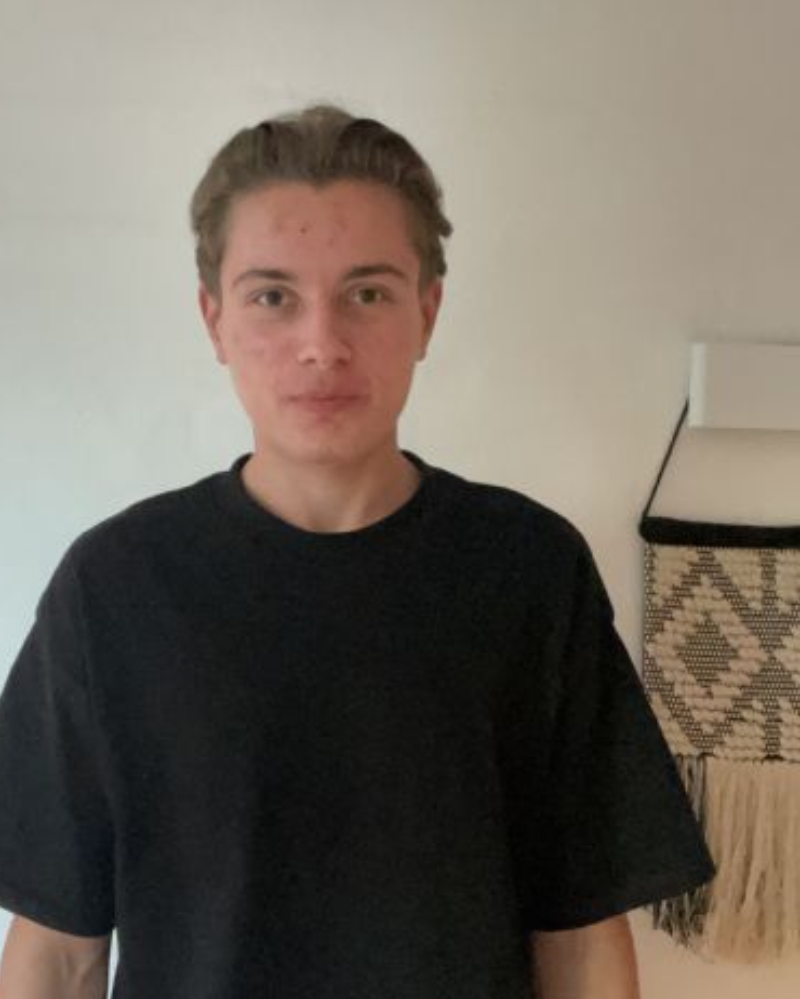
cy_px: 471
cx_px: 318
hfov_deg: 39.0
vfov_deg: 47.9
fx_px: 1124
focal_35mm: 38
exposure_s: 1/17
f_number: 2.2
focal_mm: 2.71
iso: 800
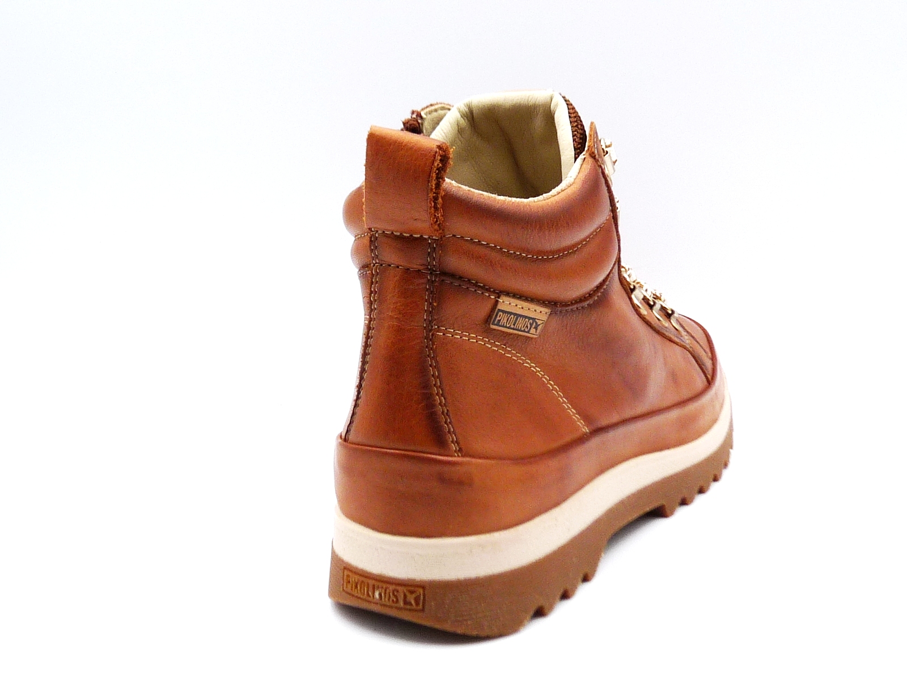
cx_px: 454
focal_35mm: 48
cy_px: 340
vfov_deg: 30.3
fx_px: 1258
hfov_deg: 39.7
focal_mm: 4.8
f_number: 4.5
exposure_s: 1/200
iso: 100
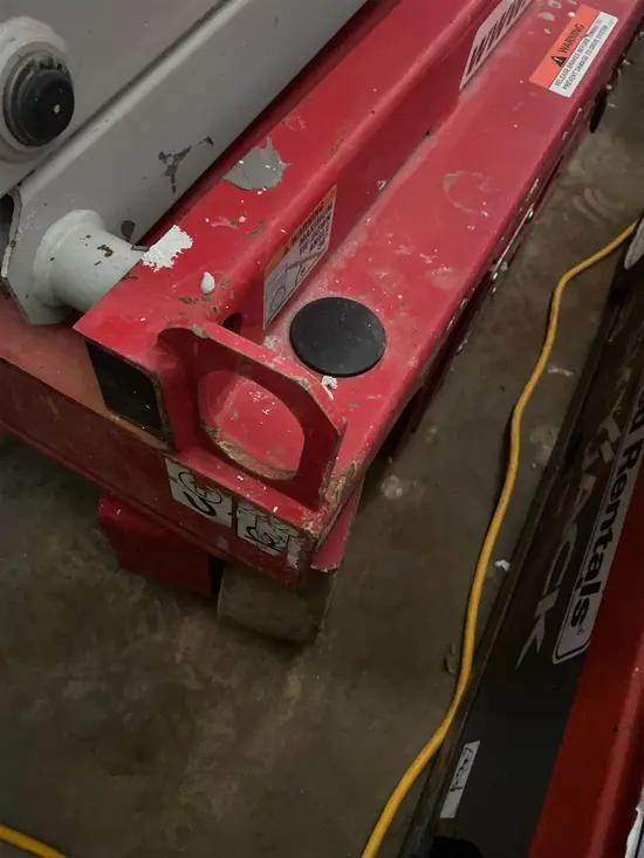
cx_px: 322
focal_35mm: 26
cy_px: 429
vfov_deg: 67.3
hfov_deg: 53.1
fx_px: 645
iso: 1000
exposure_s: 1/22
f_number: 1.8
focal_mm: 4.25
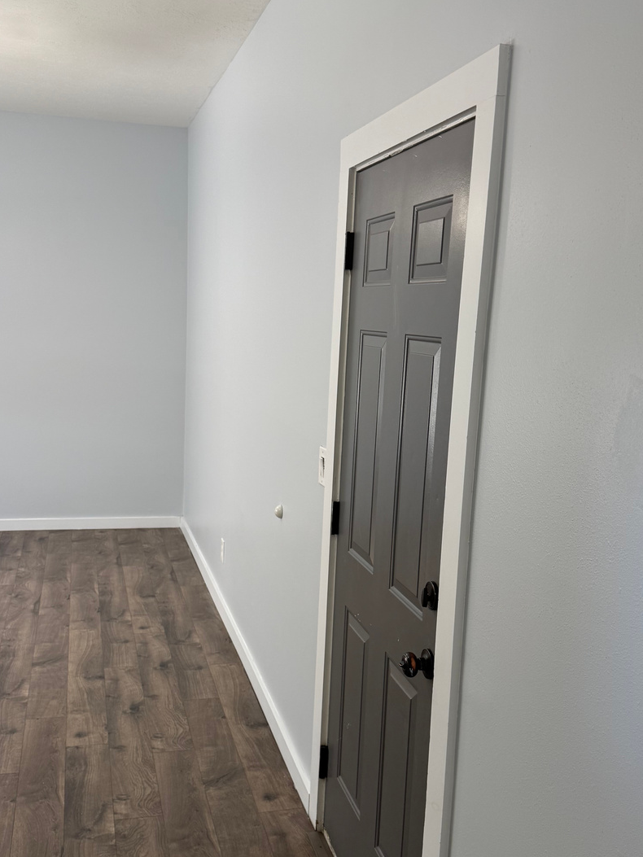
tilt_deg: -9.8
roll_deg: -3.2
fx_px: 867
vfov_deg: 52.5
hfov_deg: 40.7
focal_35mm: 35
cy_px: 474
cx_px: 304
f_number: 1.78
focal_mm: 6.76
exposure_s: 1/120
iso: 80
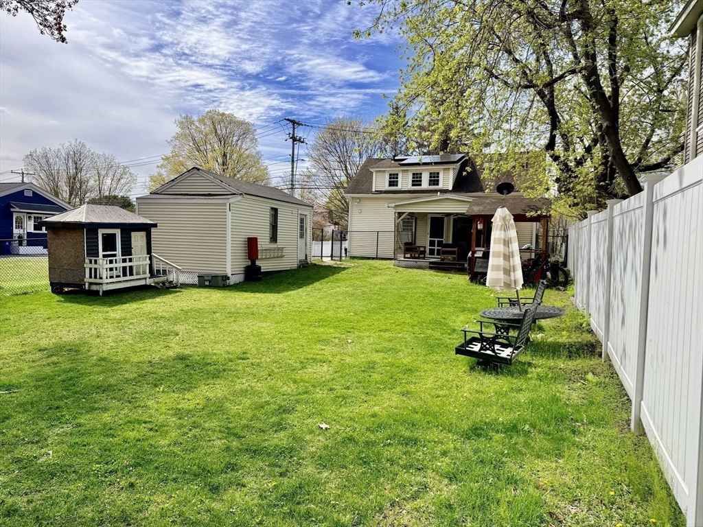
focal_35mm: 24
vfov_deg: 56.8
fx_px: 487
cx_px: 352
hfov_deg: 71.6
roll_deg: -1.1
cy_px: 264
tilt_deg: -2.6
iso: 80
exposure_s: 1/4405
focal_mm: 6.76
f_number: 1.78
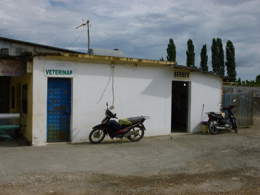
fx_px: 293
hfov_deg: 47.9
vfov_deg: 36.8
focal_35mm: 39
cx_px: 130
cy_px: 98
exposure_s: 1/1300
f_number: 3.7
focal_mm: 6.9
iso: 100
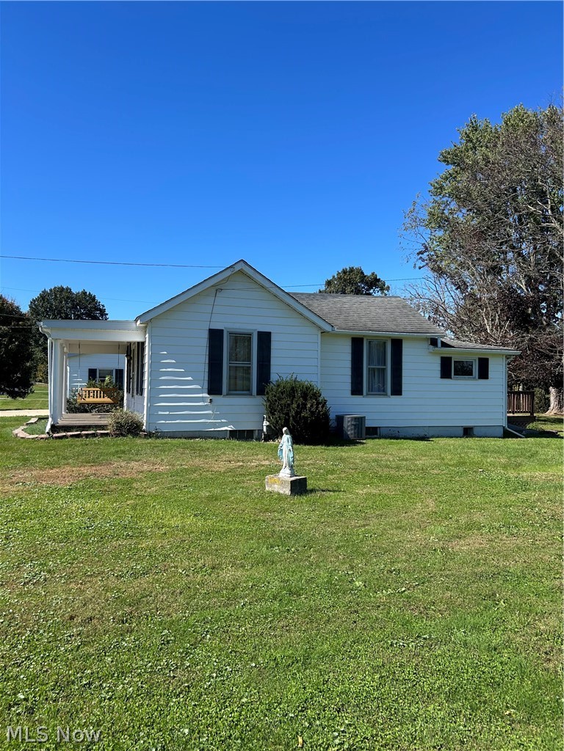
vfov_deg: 67.3
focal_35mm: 26
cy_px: 376
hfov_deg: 53.1
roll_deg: +1.4
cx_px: 282
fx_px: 565
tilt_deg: +1.6
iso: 50
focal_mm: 5.7
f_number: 1.5
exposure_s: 1/2762
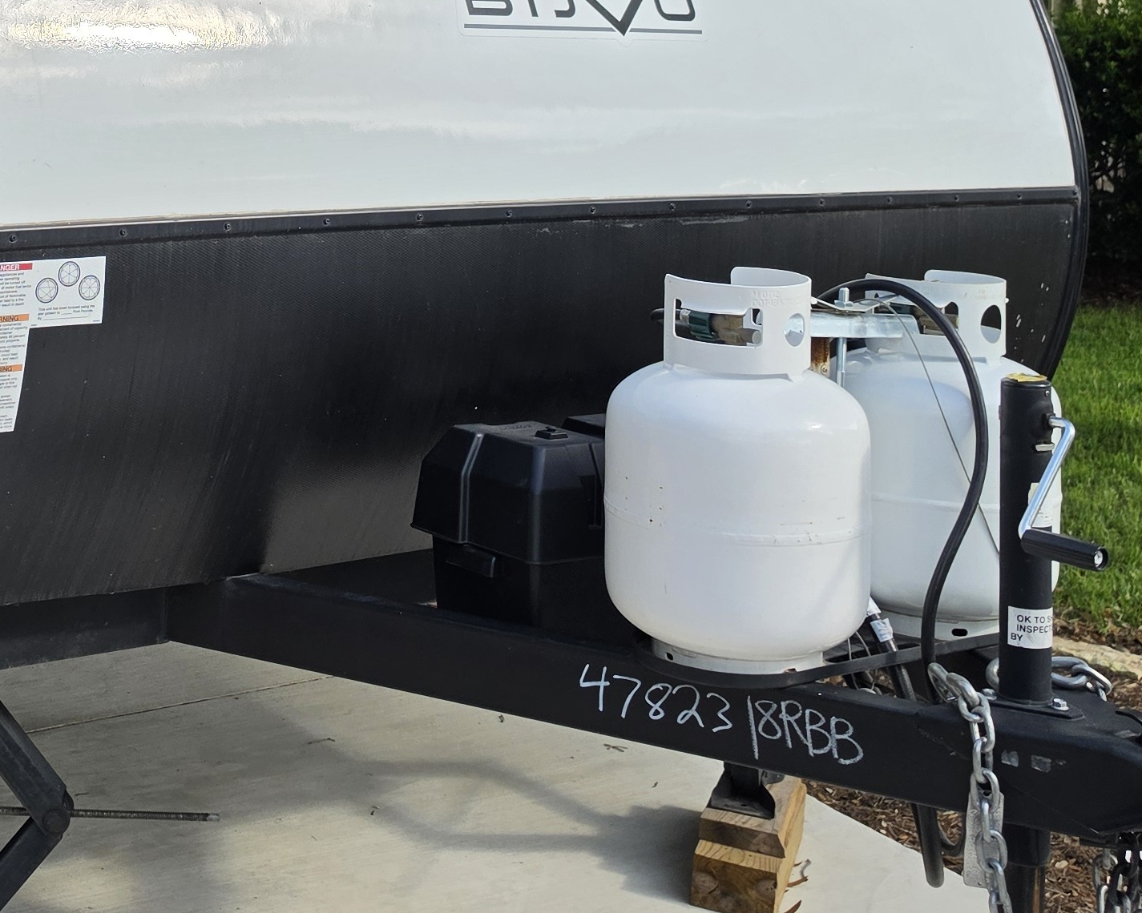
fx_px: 2129
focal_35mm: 63
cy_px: -65
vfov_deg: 22.9
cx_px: 160
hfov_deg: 29.1
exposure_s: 1/3034
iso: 64
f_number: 1.4
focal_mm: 6.5
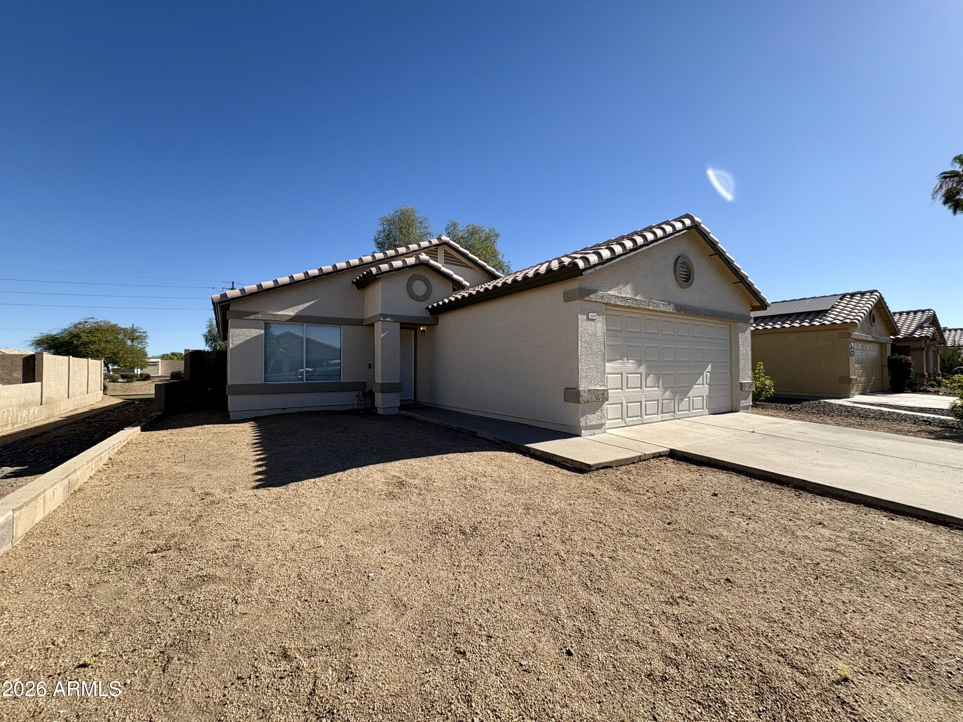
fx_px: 389
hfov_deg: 102.1
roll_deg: -0.1
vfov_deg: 85.7
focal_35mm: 14
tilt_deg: +2.4
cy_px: 361
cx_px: 482
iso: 50
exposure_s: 1/1600
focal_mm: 2.22
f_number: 2.2
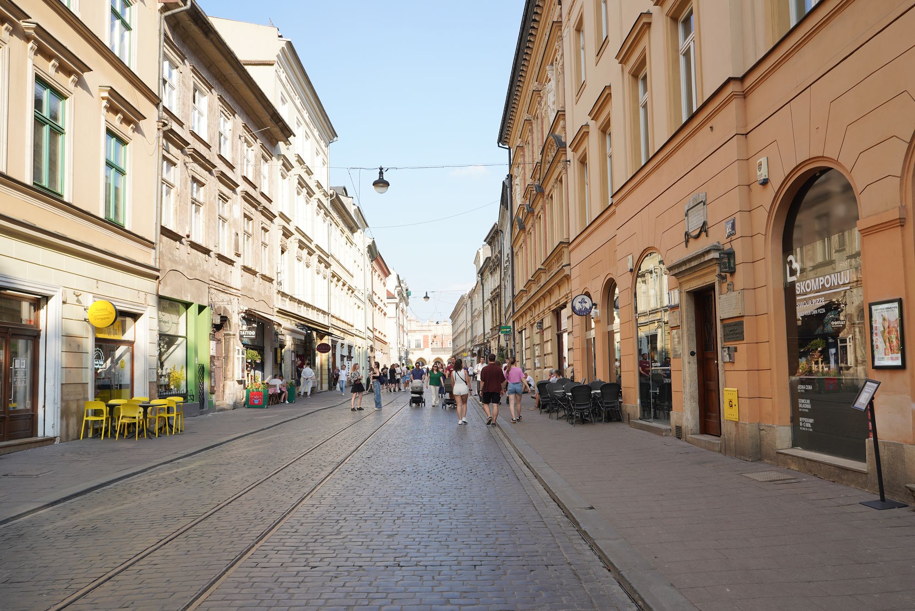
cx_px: 458
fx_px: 610
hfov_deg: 73.7
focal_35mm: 24
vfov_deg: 53.1
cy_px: 306
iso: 100
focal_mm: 24
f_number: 8
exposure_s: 1/100
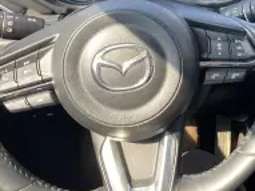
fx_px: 361
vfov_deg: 28.8
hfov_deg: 37.1
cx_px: 216
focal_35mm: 49
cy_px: 32
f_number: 1.8
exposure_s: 1/131
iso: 32
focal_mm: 4.25
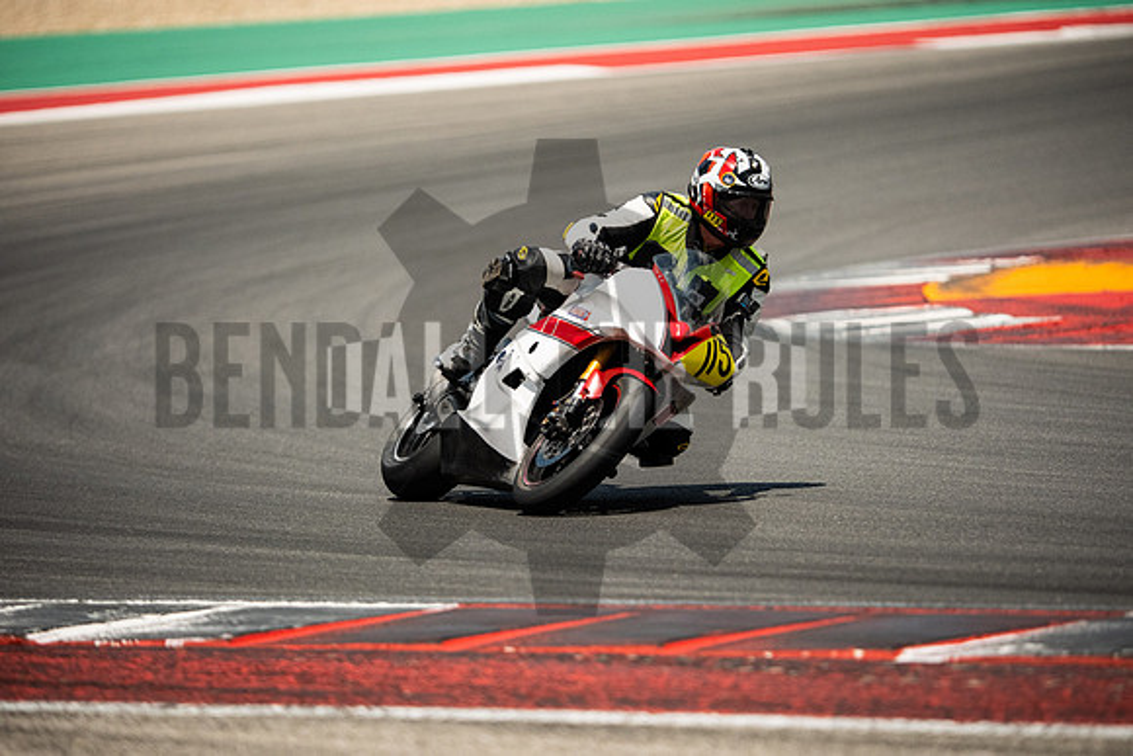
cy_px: 378
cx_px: 566
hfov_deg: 6.9
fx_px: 9443
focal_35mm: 300
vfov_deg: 4.6
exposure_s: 1/1600
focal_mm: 200
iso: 1000
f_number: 2
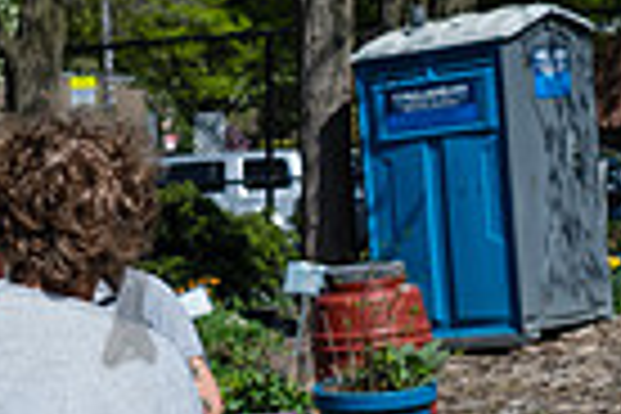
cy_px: 504
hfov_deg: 12.8
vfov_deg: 9.2
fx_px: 2536
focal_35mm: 147
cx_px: -454
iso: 100
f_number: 3.5
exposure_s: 1/1600
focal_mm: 35
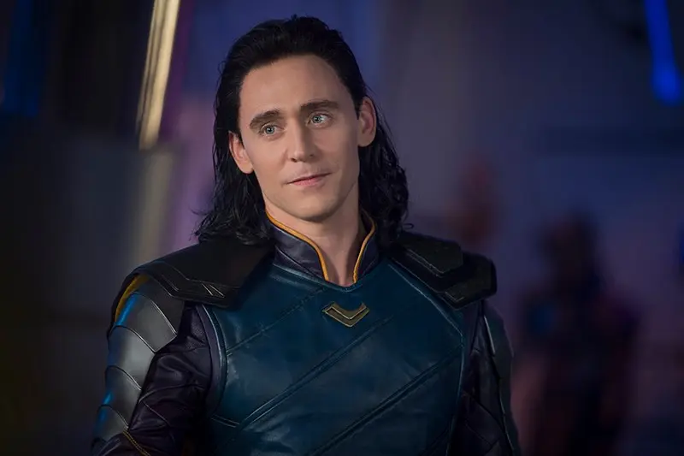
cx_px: 342
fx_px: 3799
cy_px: 228
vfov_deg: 6.9
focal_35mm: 200
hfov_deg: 10.3
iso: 1600
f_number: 2.8
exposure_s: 1/200
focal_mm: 200
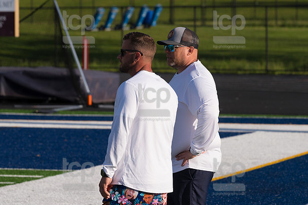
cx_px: 154
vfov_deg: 6.3
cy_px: 102
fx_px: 1855
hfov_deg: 9.5
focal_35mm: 217
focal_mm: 145
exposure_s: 1/1600
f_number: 5.6
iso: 250
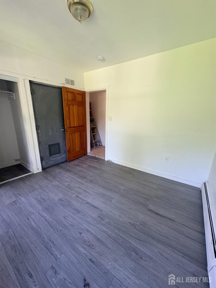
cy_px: 144
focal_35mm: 14
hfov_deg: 85.7
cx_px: 108
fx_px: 116
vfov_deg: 102.1
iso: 250
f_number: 2.2
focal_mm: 2.22
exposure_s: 1/97
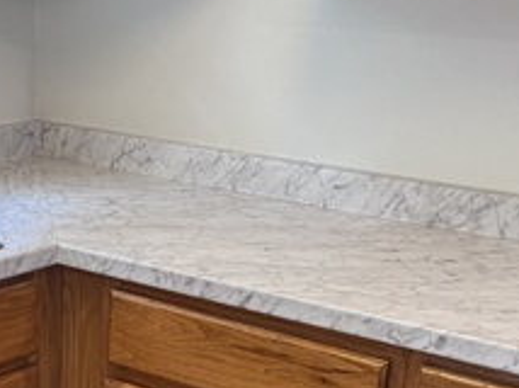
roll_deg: -0.4
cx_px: 6
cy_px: 567
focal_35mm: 81
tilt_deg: -27.6
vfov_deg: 16.7
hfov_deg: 23.2
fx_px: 1213
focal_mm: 5.1
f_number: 1.6
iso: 64
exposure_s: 1/60
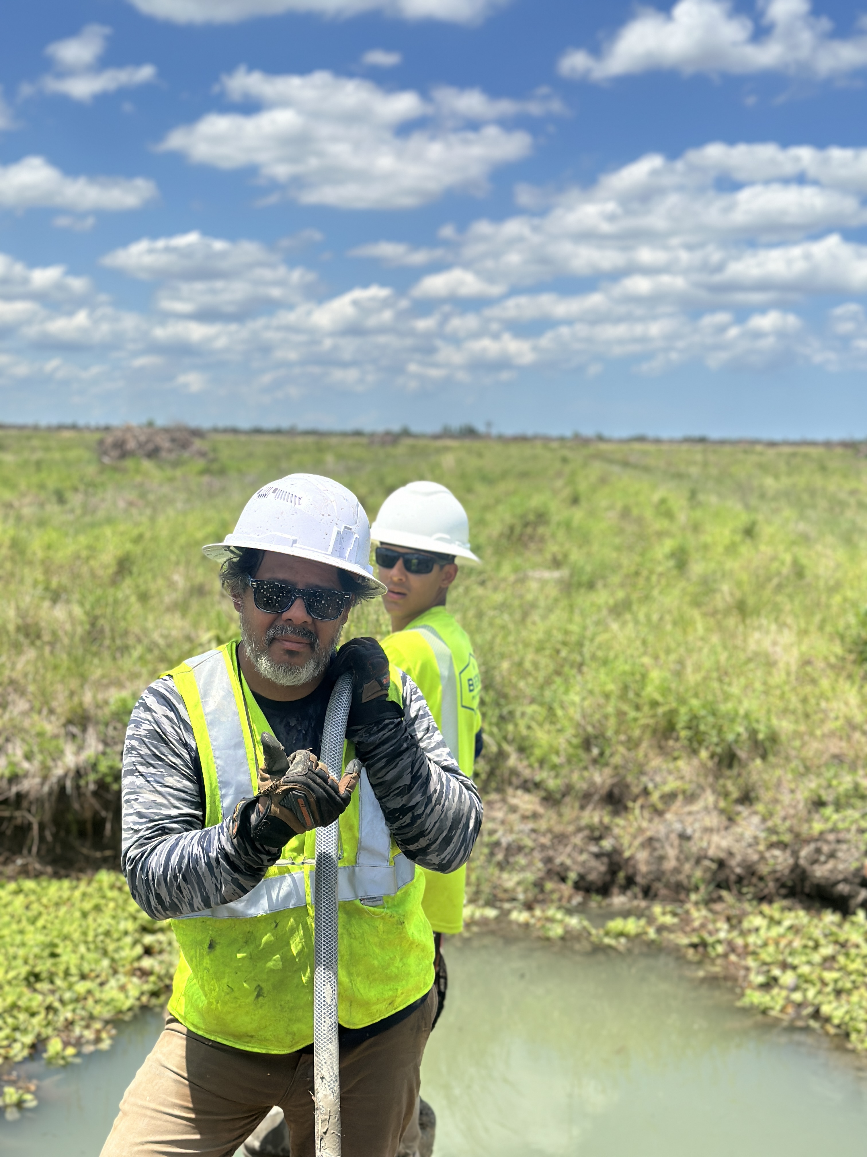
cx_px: 434
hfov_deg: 30.3
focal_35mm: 48
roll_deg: -1.5
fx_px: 1603
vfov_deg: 39.7
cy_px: 578
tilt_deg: -5.2
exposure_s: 1/7634
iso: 100
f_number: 1.78
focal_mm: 6.86
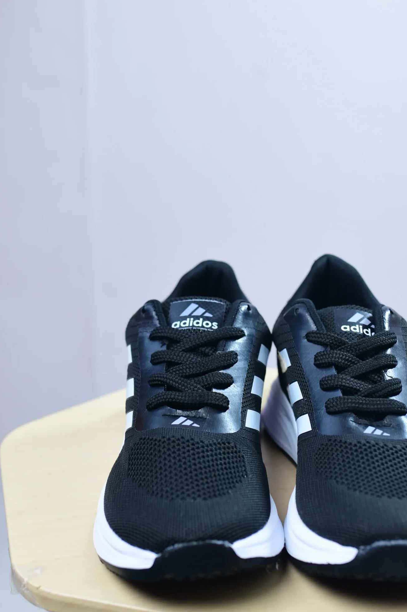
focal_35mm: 68
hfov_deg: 20.0
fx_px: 1155
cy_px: 358
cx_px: 248
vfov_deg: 29.6
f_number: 3.2
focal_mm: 35
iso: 250
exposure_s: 1/125
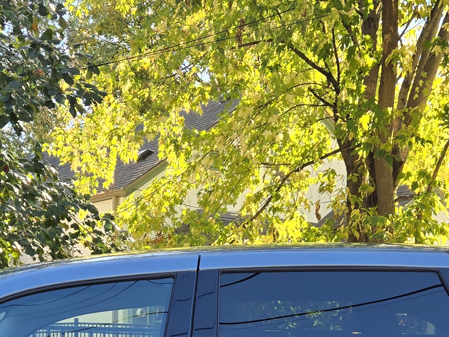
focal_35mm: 80
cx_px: 162
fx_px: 1038
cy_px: 455
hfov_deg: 24.3
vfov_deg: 17.2
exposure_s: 1/330
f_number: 1.8
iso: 25
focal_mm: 5.4
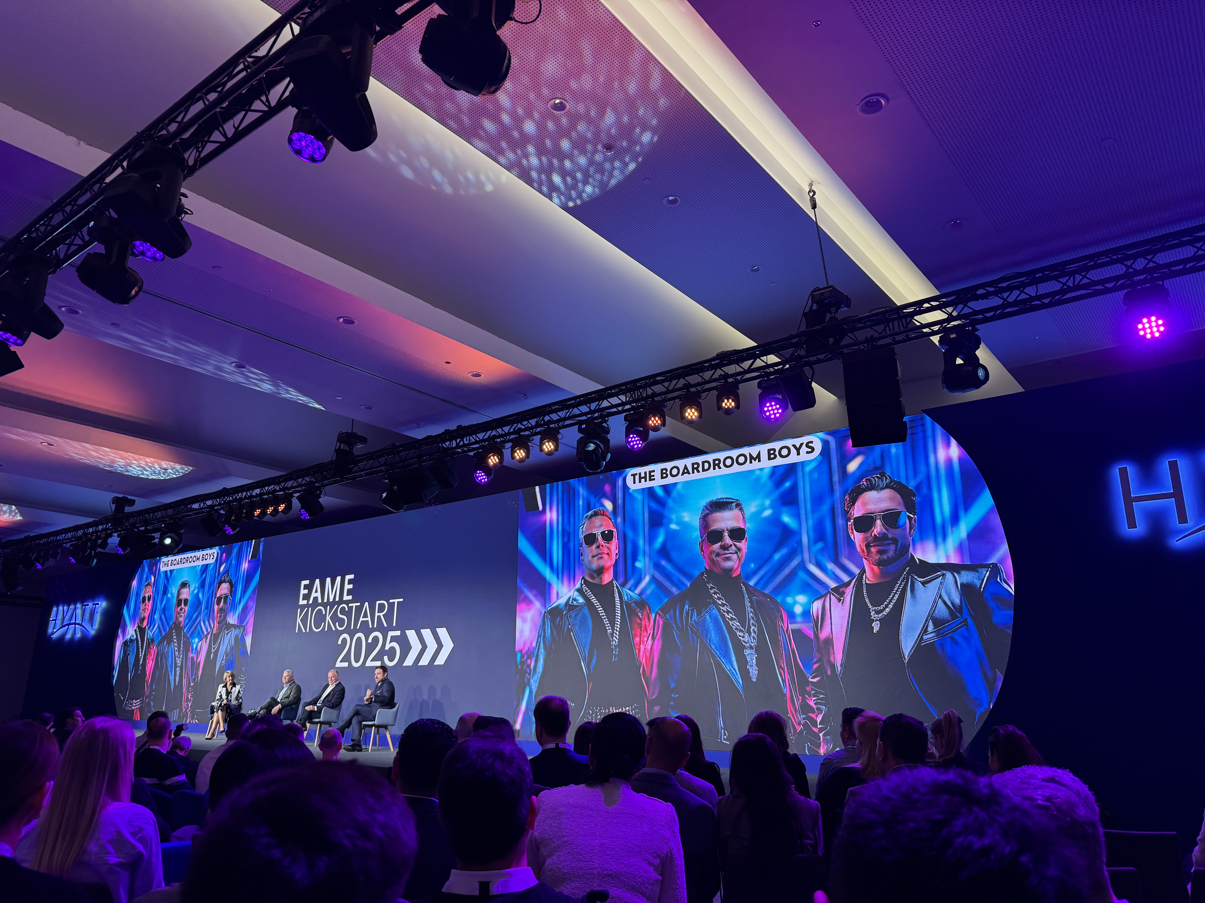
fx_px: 835
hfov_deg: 71.6
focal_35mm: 24
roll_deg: -1.2
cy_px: 452
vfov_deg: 56.8
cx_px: 602
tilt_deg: +16.4
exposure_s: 1/60
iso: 160
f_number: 1.78
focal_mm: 6.76
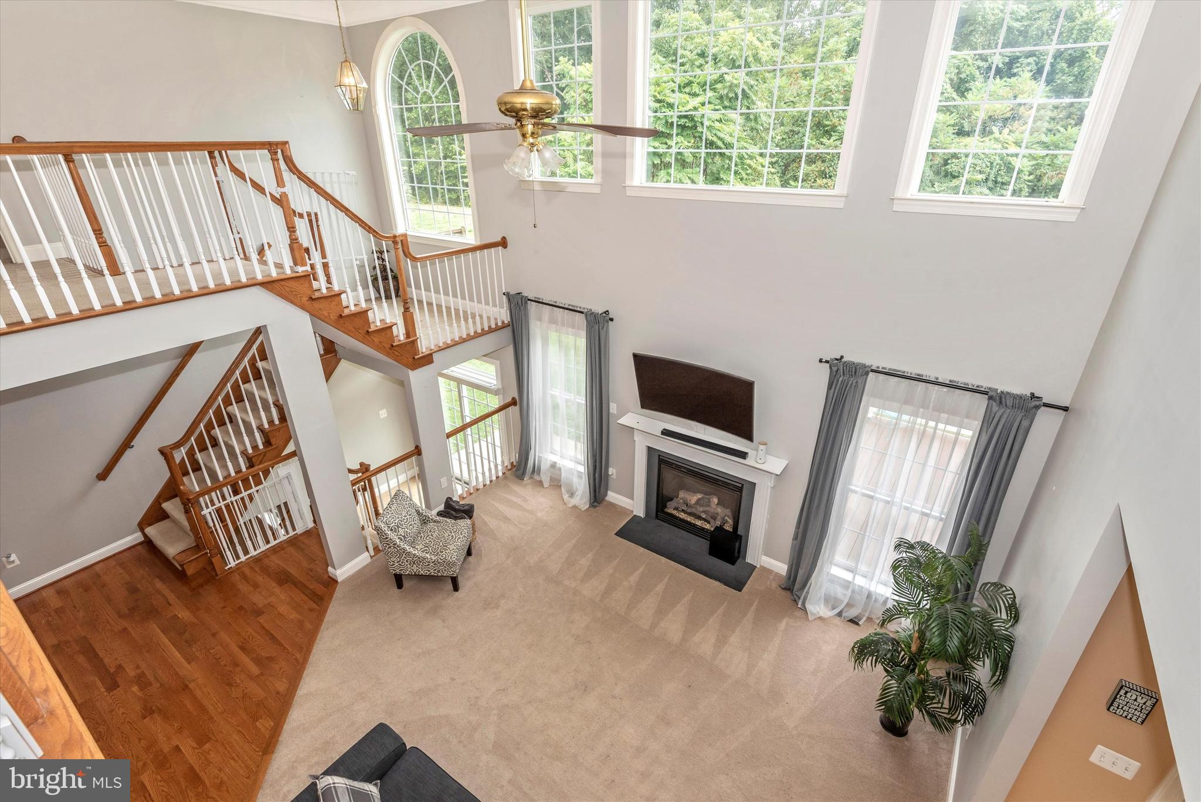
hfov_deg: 96.7
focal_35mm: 16
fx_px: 534
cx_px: 600
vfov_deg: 73.8
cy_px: 401
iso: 320
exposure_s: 1/60
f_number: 9
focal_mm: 16
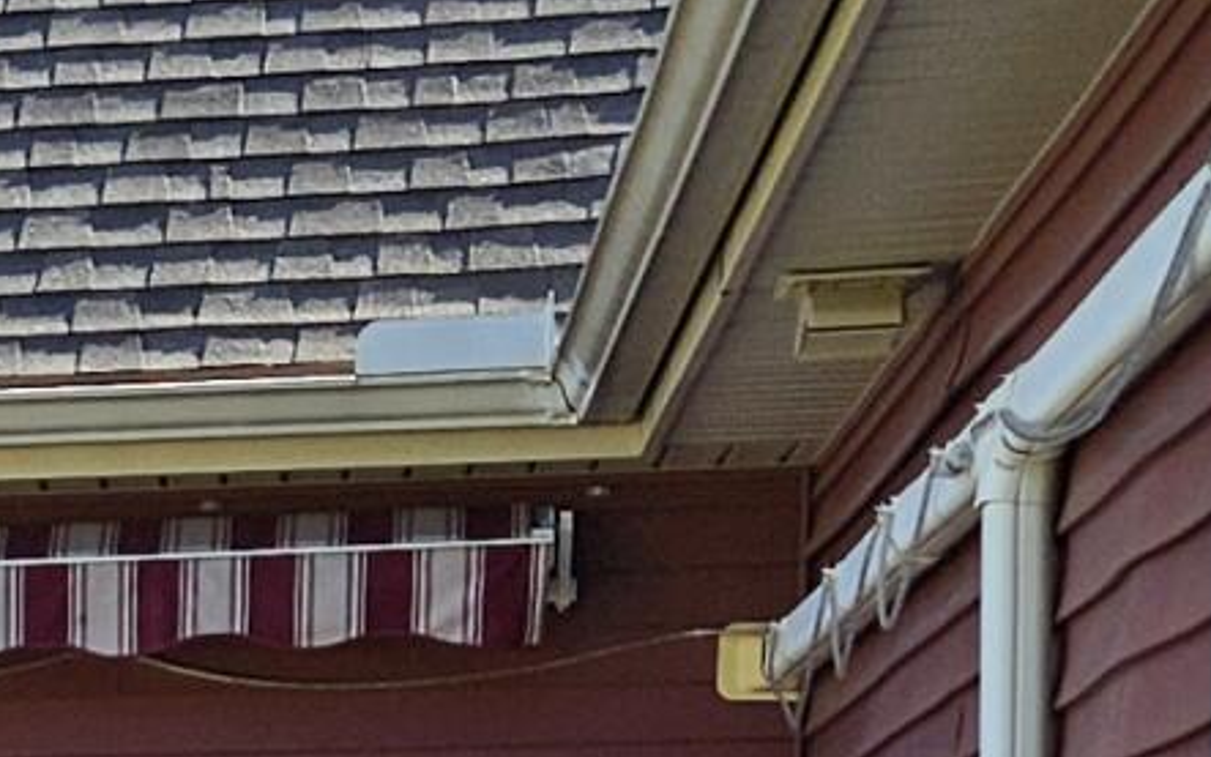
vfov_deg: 7.7
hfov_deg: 11.3
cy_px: 1405
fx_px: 5446
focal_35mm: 165
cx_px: -1293
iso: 25
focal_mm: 5.4
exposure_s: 1/694
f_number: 1.8
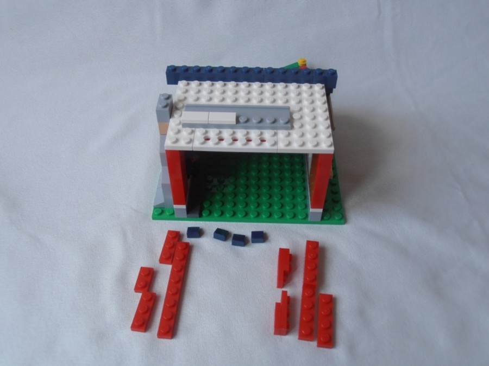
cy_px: 183
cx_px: 244
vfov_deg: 38.7
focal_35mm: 37
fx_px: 523
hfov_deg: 50.1
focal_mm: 6.61
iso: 80
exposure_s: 1/100
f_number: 3.9
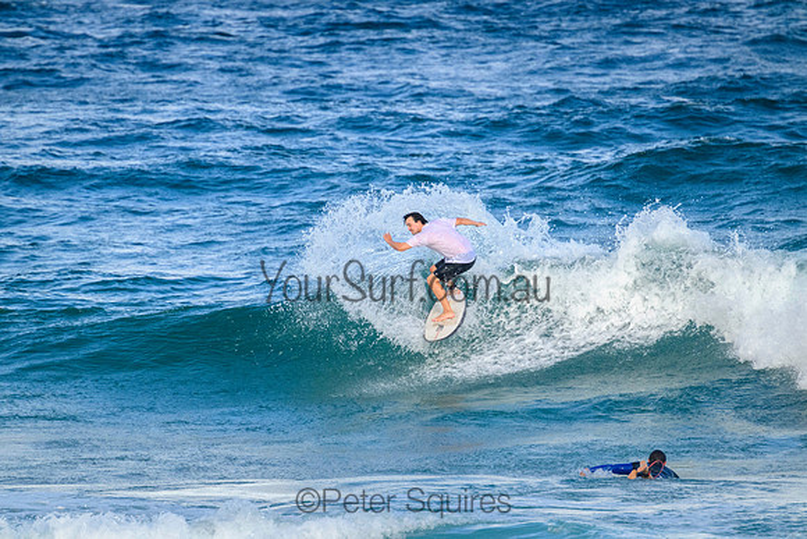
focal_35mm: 800
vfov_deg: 1.7
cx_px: 404
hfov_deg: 2.6
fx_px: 17937
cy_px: 270
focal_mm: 800
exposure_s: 1/1600
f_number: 11
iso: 2500
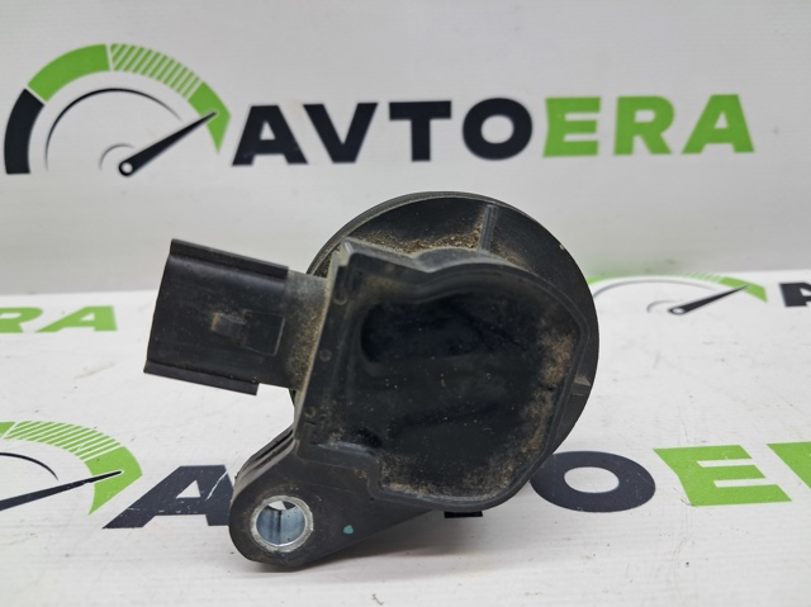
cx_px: 406
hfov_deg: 65.4
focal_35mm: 27
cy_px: 304
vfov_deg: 51.3
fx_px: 632
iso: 50
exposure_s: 1/50
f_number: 1.8
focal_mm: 4
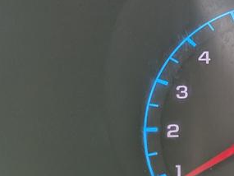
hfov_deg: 14.3
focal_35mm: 112
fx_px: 757
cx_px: 484
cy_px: 58
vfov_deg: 13.2
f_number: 1.89
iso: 60
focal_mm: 5.43
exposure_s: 1/30
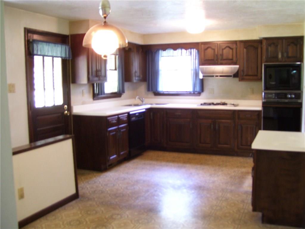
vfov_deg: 38.7
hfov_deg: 50.1
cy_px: 114
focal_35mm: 37
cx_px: 152
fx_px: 326
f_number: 2.7
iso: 160
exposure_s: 1/8
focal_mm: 6
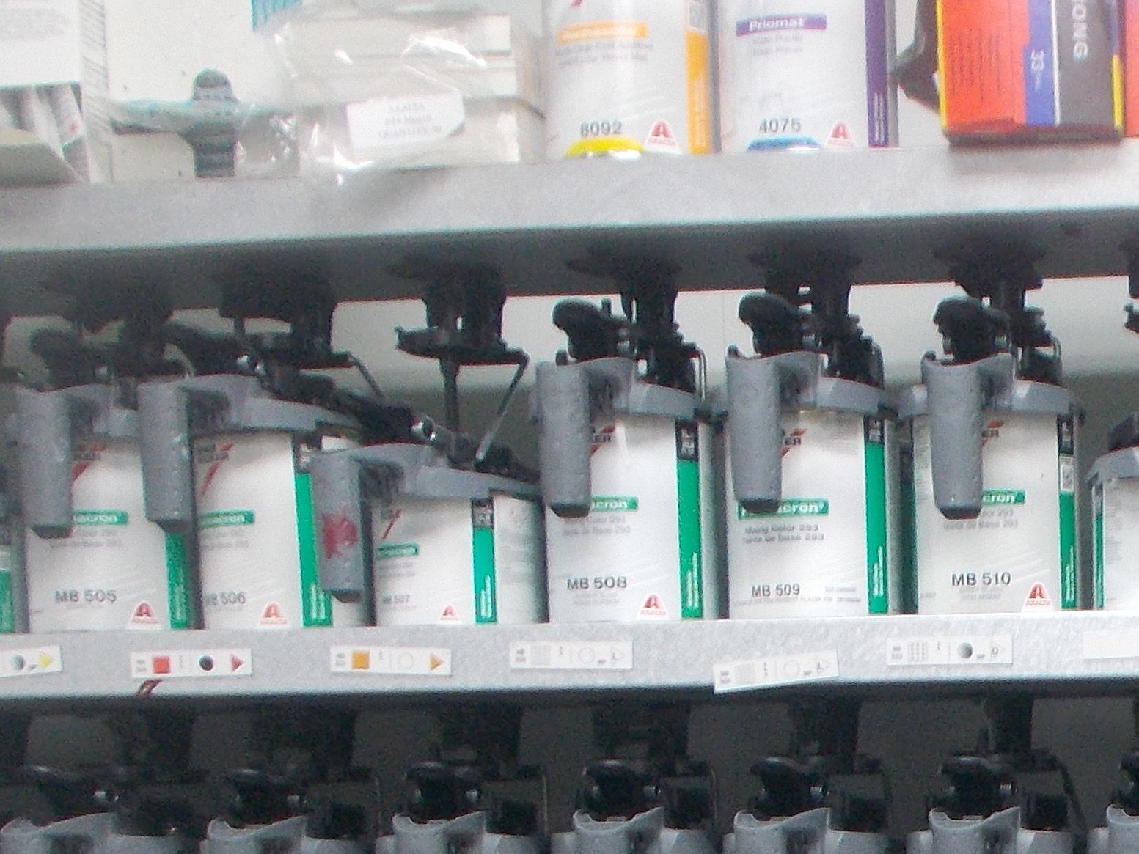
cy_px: 1197
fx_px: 2929
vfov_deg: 15.6
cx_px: 1149
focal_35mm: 89
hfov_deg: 21.2
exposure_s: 1/25
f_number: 3.4
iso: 125
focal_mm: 5.3
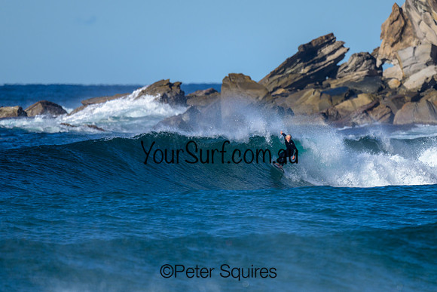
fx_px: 13355
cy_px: 171
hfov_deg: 1.9
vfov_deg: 1.3
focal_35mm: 1100
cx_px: 256
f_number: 6.3
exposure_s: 1/2000
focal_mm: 800
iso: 250
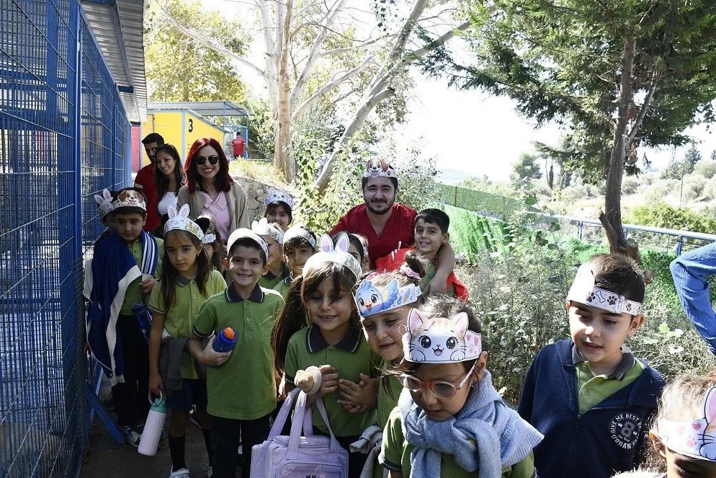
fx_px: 537
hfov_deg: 67.4
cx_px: 358
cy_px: 239
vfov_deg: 47.9
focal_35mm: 27
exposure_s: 1/400
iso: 2000
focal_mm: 18
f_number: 10
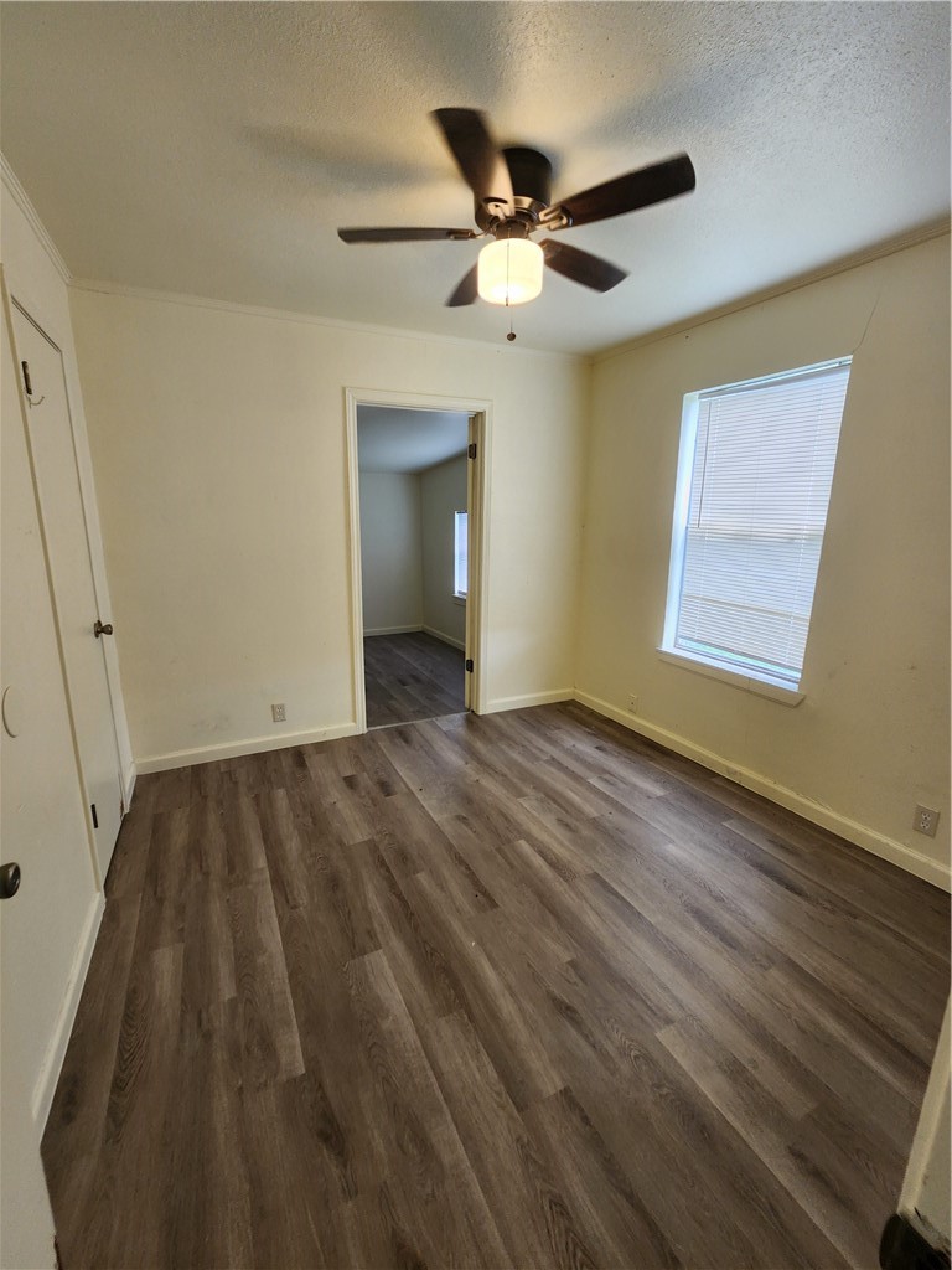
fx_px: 477
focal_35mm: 13
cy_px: 635
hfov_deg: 89.9
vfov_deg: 106.2
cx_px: 476
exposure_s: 1/60
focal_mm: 2.2
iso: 160
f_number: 2.2
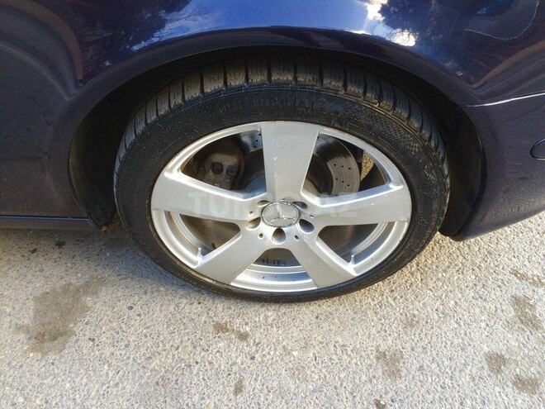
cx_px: 272
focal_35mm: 29
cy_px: 204
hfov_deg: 61.7
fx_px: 457
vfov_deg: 48.2
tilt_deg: -48.8
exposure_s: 1/50
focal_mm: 4.15
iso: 40
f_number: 2.2
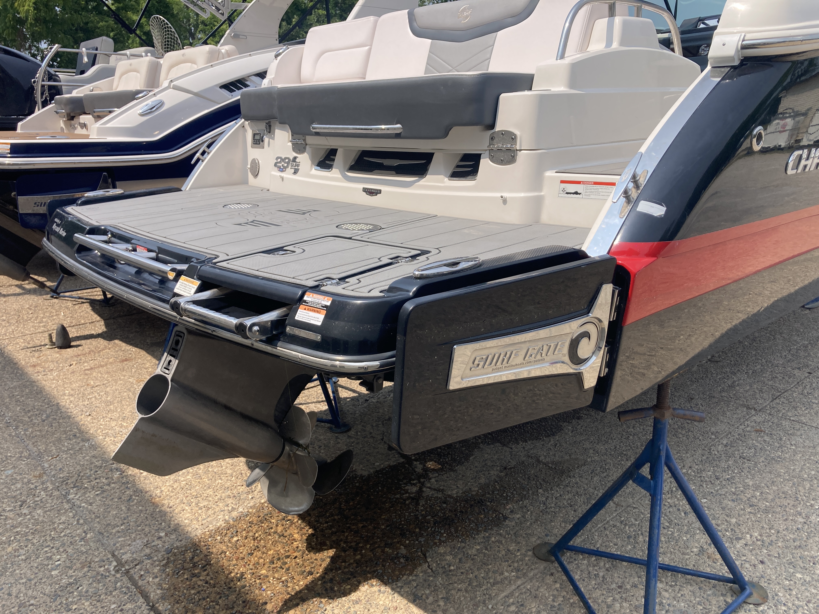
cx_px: 410
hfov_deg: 63.4
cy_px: 307
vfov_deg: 49.7
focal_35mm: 28
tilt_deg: -16.5
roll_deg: +0.7
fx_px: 662
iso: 20
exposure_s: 1/2000
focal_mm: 3.99
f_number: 1.8
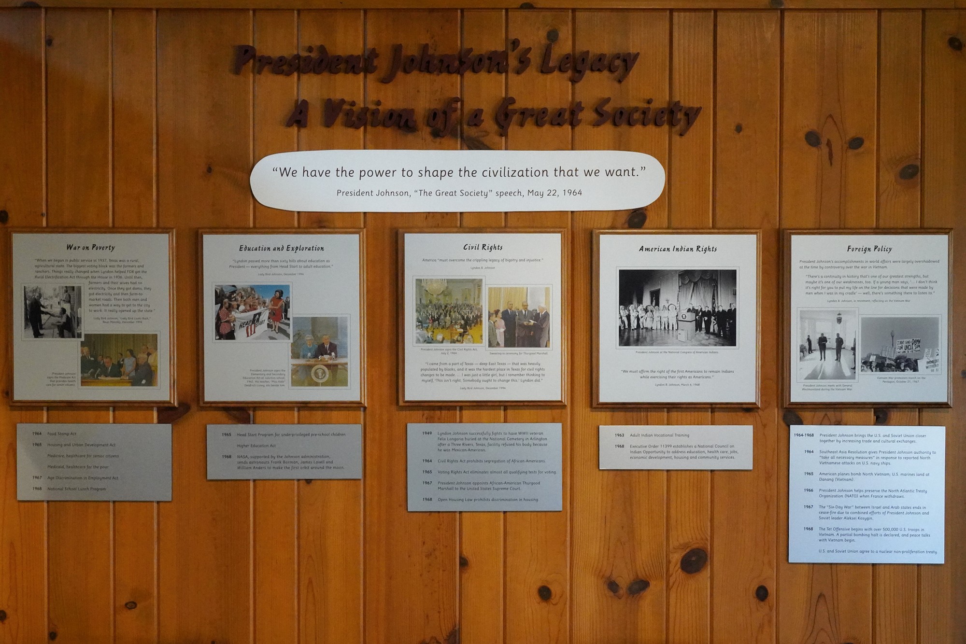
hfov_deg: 53.1
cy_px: 322
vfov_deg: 36.9
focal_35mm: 36
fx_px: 966
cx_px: 483
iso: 10000
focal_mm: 36
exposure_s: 1/100
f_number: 16
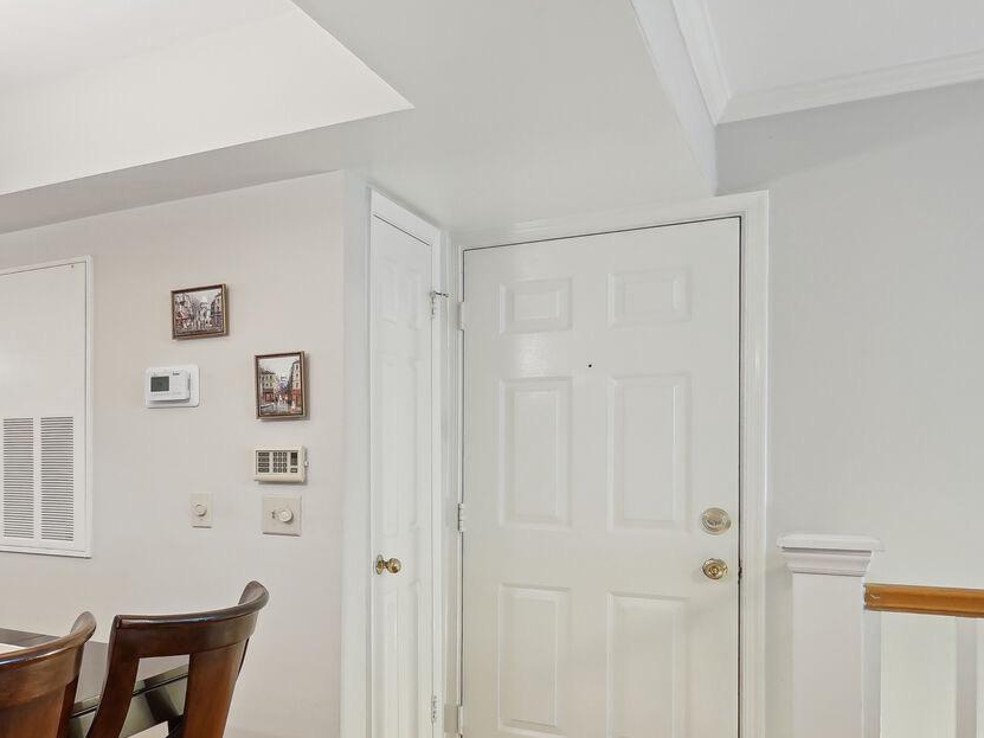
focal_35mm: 32
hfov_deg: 49.7
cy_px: 444
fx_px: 910
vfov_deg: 43.9
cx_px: 75
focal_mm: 16
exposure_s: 1/6
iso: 800
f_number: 9
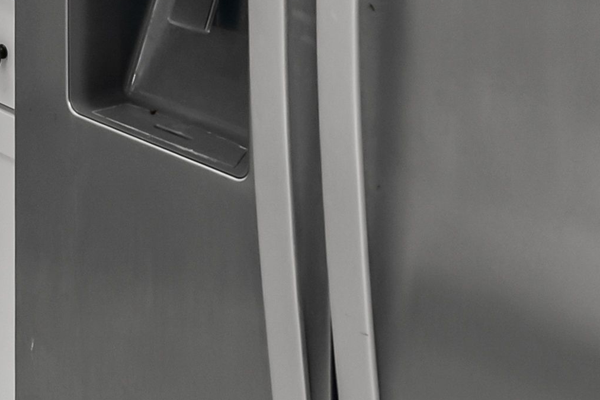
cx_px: 79
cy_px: -354
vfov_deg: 16.4
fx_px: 1117
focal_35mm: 67
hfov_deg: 29.1
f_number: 7.1
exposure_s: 1/5
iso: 1000
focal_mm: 16
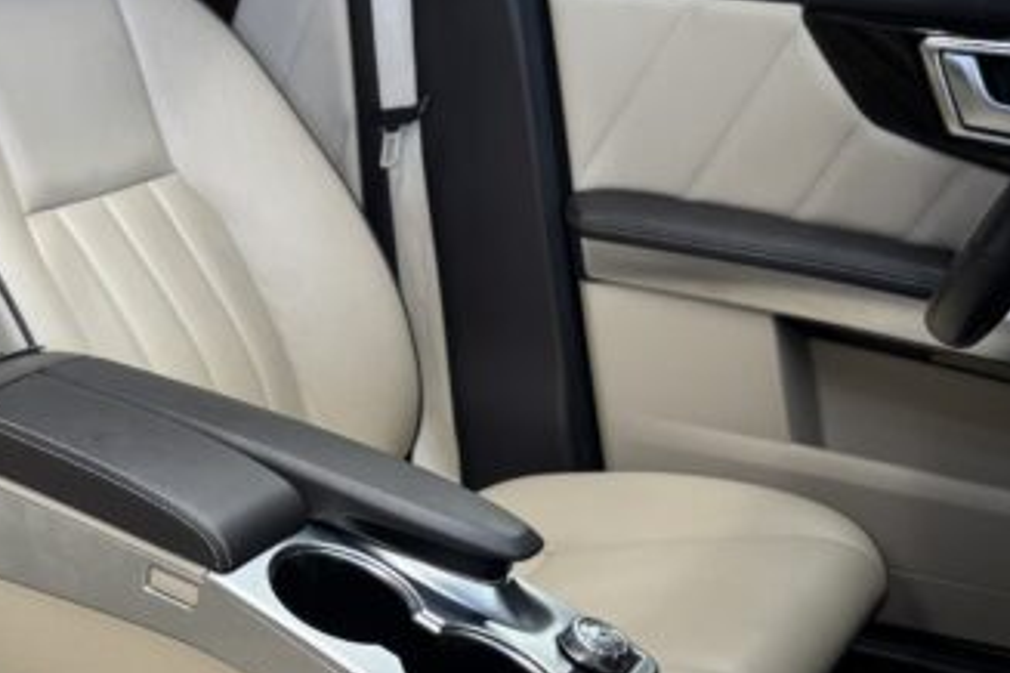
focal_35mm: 61
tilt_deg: -23.0
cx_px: 198
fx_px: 1711
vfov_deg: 21.8
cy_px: 596
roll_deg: +0.6
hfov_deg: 32.0
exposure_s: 1/100
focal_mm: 6.76
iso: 125
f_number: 1.78
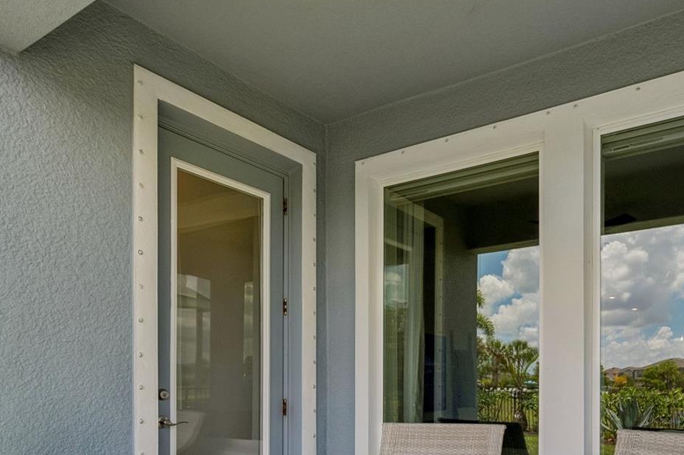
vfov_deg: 45.9
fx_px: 494
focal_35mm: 26
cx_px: 497
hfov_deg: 65.9
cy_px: 389
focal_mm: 10
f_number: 7.1
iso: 100
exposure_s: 1/160
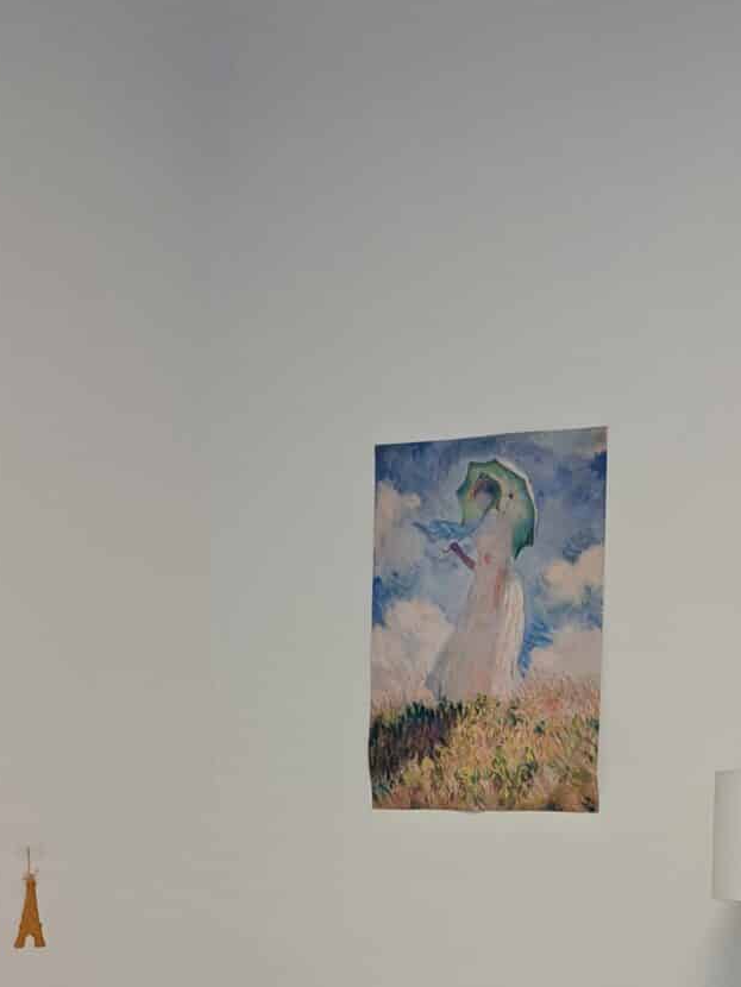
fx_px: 2111
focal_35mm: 74
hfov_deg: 19.9
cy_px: 937
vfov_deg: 25.3
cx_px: 458
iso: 100
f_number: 1.8
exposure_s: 1/50
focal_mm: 5.23
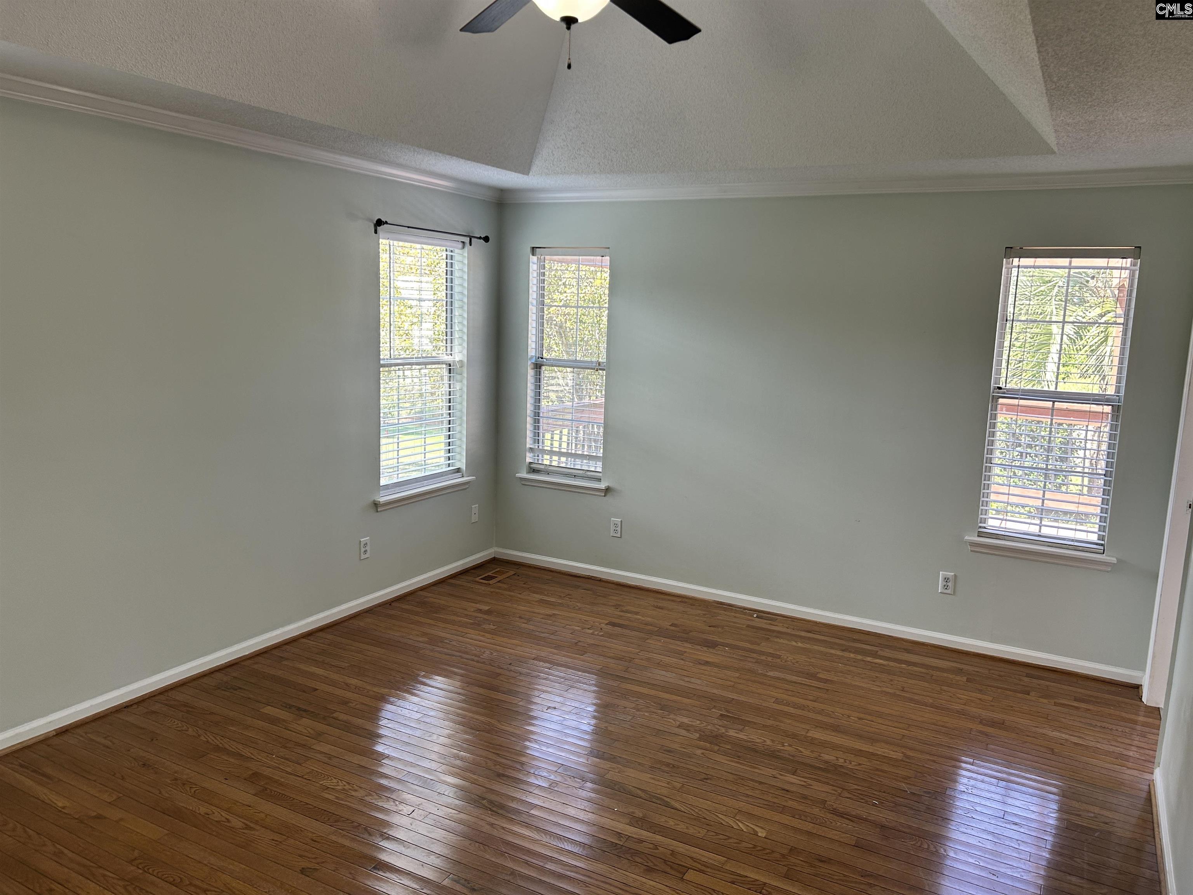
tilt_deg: -8.5
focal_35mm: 26
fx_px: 896
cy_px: 448
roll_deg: -2.0
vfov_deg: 53.1
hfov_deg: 67.3
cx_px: 596
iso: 64
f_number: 1.5
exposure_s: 1/120
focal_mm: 5.7
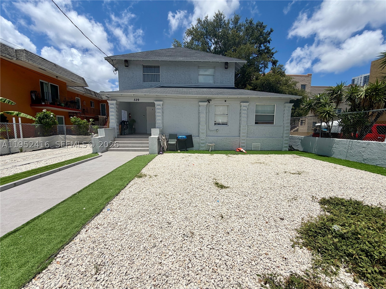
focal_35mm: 14
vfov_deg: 85.7
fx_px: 156
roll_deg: +0.0
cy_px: 144
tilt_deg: -6.2
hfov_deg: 102.1
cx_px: 193
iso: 20
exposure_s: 1/2237
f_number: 2.2
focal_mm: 2.22
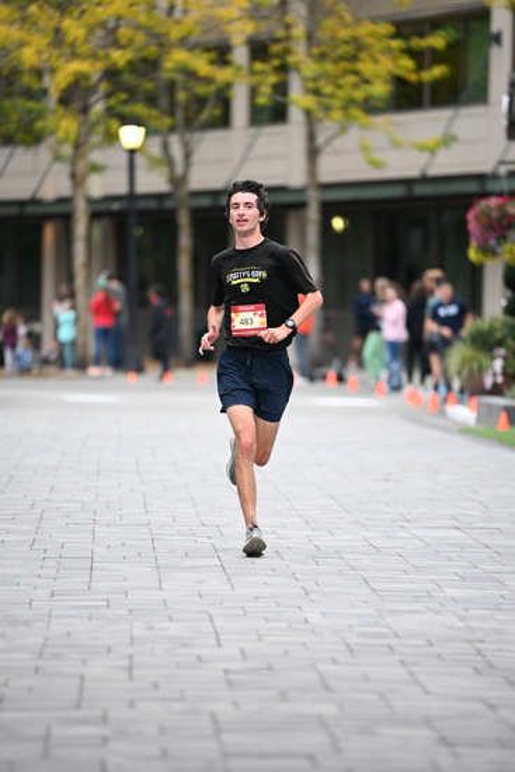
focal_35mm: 200
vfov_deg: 10.3
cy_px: 386
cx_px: 258
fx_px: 4289
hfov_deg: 6.9
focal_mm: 200
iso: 1600
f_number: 2.8
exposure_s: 1/1000
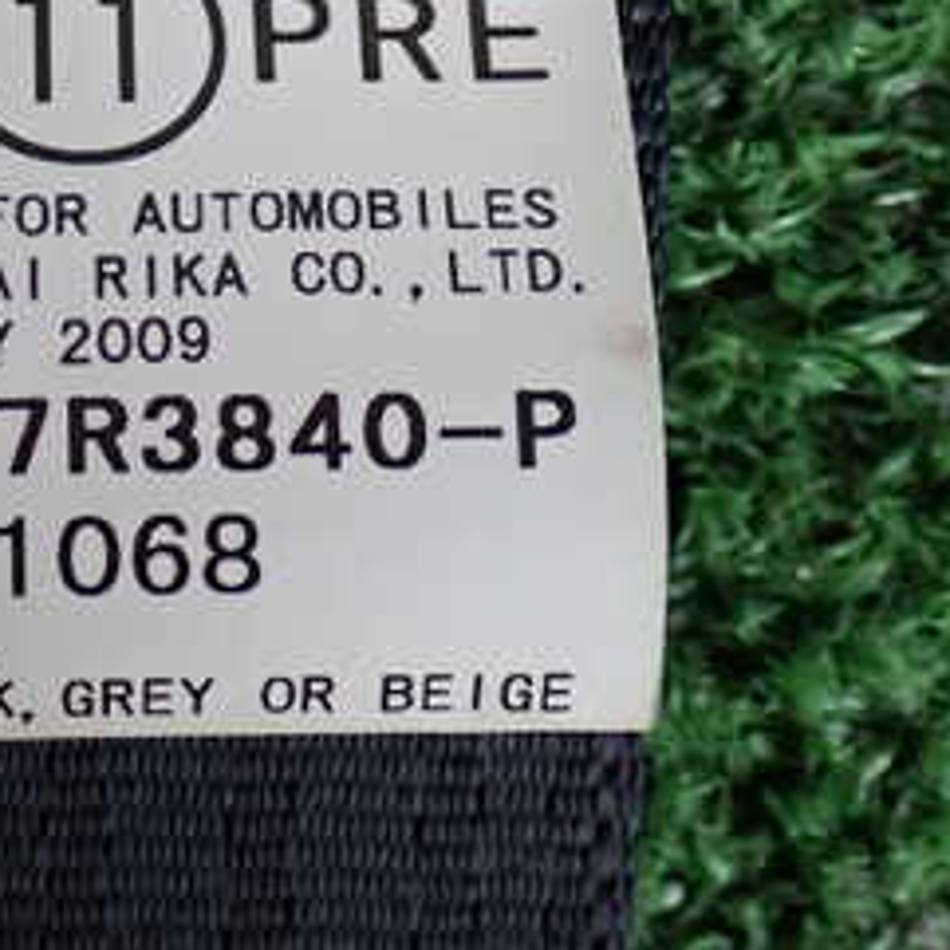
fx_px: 3012
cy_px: 240
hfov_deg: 17.5
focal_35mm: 97
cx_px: 24
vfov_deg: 17.8
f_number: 2.9
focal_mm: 7.84
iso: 250
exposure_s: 1/40
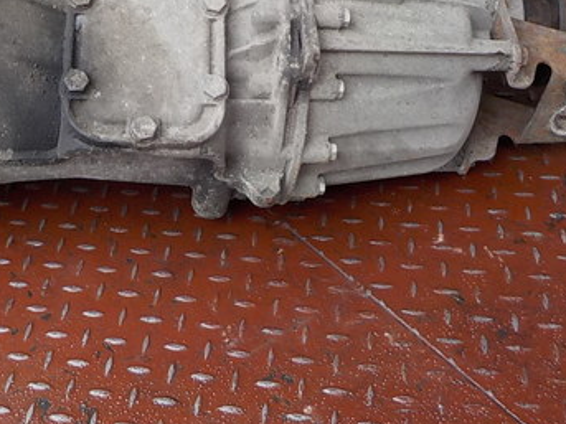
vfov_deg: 25.3
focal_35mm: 56
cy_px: 48
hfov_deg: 33.8
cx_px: 153
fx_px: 915
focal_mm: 4.1
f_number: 3.3
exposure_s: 1/60
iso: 125
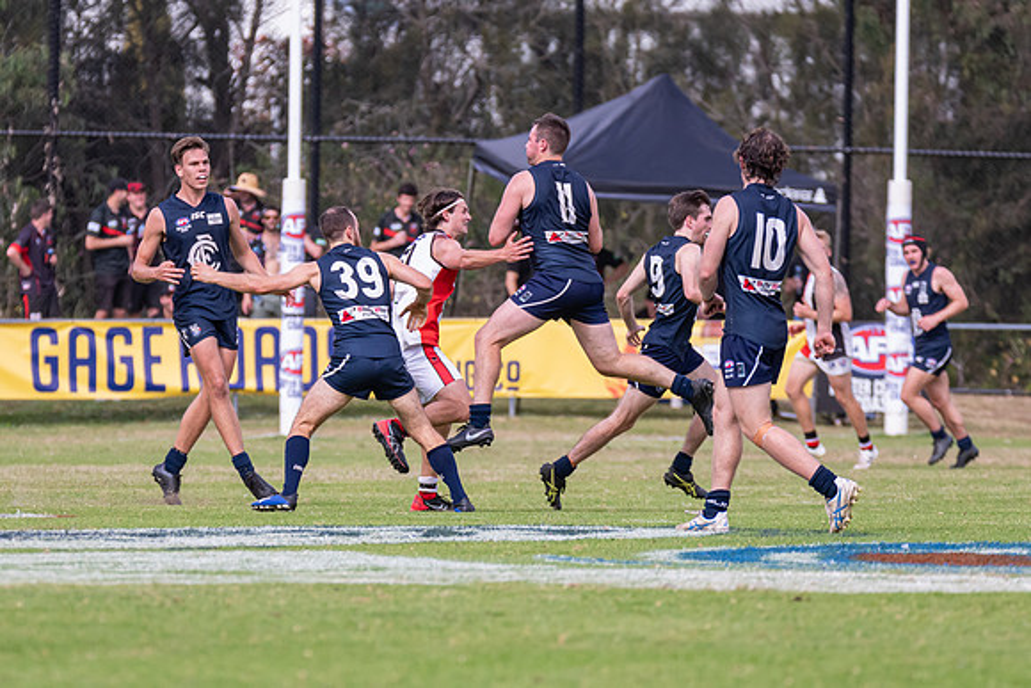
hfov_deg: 4.3
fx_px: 13684
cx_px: 398
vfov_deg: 2.9
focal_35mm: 478
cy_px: 424
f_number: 6.3
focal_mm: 300
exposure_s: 1/1600
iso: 800
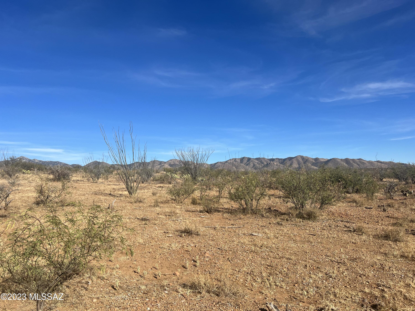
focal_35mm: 26
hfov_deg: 67.3
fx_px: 312
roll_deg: +2.9
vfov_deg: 53.1
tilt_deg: +6.7
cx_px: 208
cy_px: 156
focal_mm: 5.7
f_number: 1.5
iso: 50
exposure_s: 1/5882
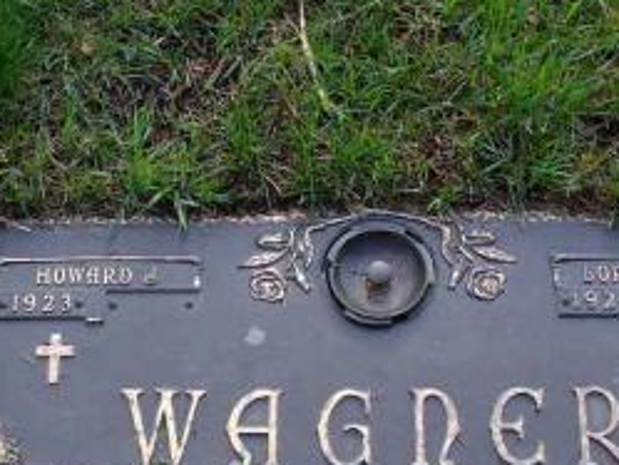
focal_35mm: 77
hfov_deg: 25.3
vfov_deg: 19.1
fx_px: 1378
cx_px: 368
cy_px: 336
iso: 80
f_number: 3
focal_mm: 7.9
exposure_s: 1/125
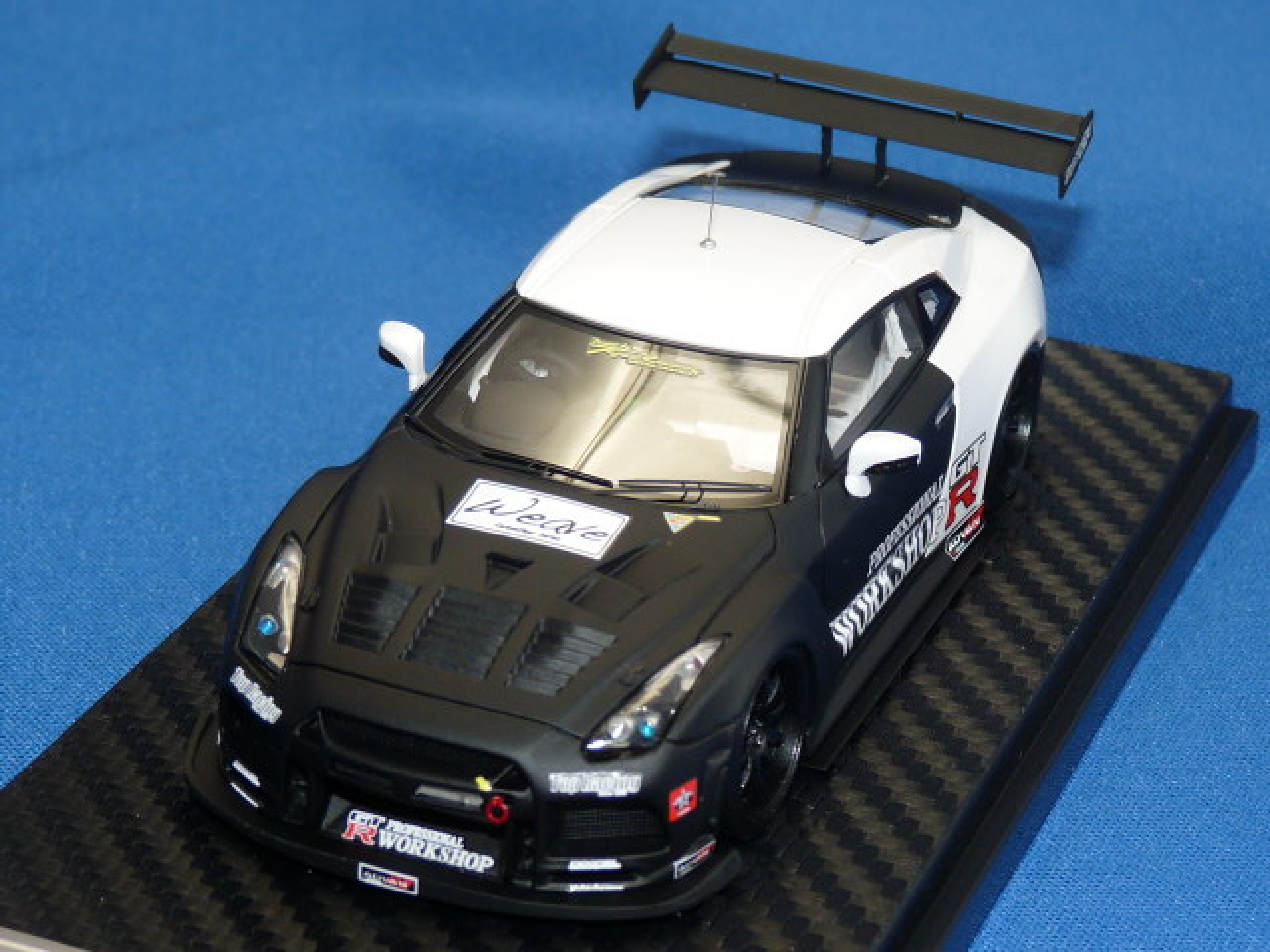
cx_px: 635
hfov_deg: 19.4
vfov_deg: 14.6
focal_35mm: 101
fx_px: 3706
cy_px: 476
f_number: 3.2
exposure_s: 1/30
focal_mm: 10.1
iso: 100
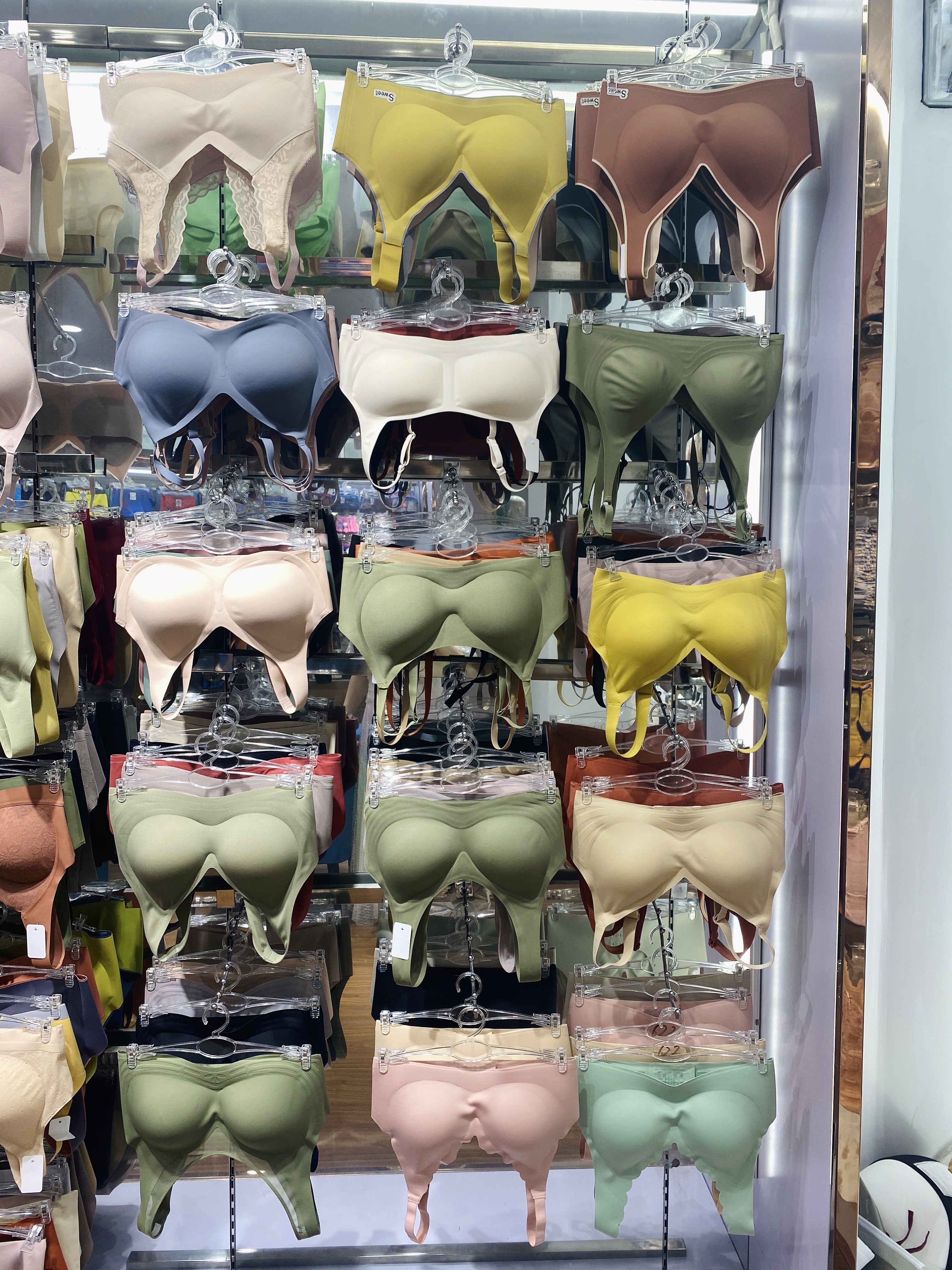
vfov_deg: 67.3
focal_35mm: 26
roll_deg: -1.7
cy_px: 635
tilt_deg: -2.4
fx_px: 953
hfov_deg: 53.1
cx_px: 476
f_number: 1.8
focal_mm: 4.25
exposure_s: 1/100
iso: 40
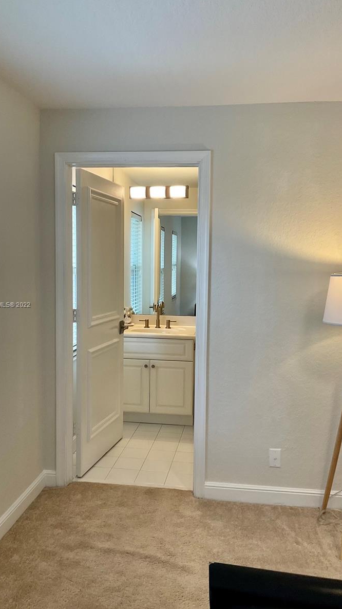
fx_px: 516
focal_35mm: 32
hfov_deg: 36.7
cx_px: 167
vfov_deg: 61.0
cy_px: 305
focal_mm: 3
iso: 32
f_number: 1.8
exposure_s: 1/60
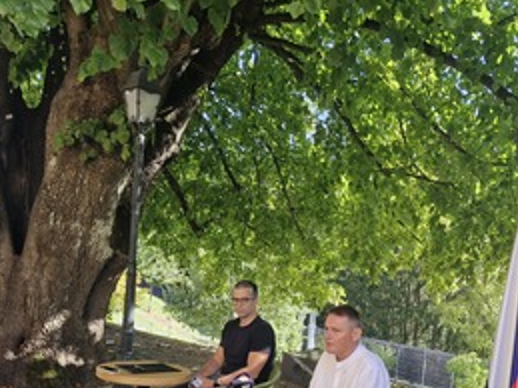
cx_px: 264
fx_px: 598
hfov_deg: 46.8
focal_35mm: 40
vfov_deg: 34.4
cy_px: 330
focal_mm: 5.54
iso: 50
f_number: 1.8
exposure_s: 1/187
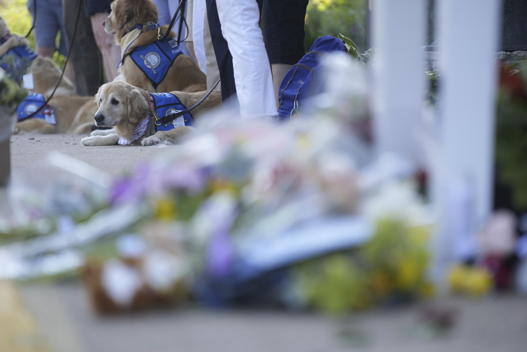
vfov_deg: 6.9
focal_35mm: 200
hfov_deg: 10.3
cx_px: 264
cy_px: 176
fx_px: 2928
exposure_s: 1/1000
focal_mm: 200
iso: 400
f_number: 3.2
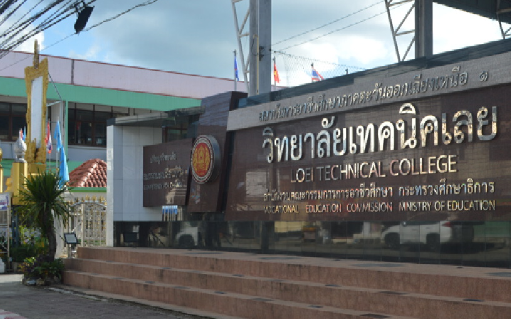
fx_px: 752
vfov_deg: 23.9
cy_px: 204
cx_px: 335
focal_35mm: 54
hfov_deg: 37.2
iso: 100
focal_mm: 24
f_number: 7.1
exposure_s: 1/200
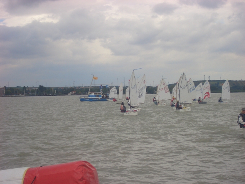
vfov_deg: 16.8
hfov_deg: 22.3
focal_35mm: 88
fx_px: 623
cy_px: 92
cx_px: 122
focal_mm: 14.6
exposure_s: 1/500
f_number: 4.4
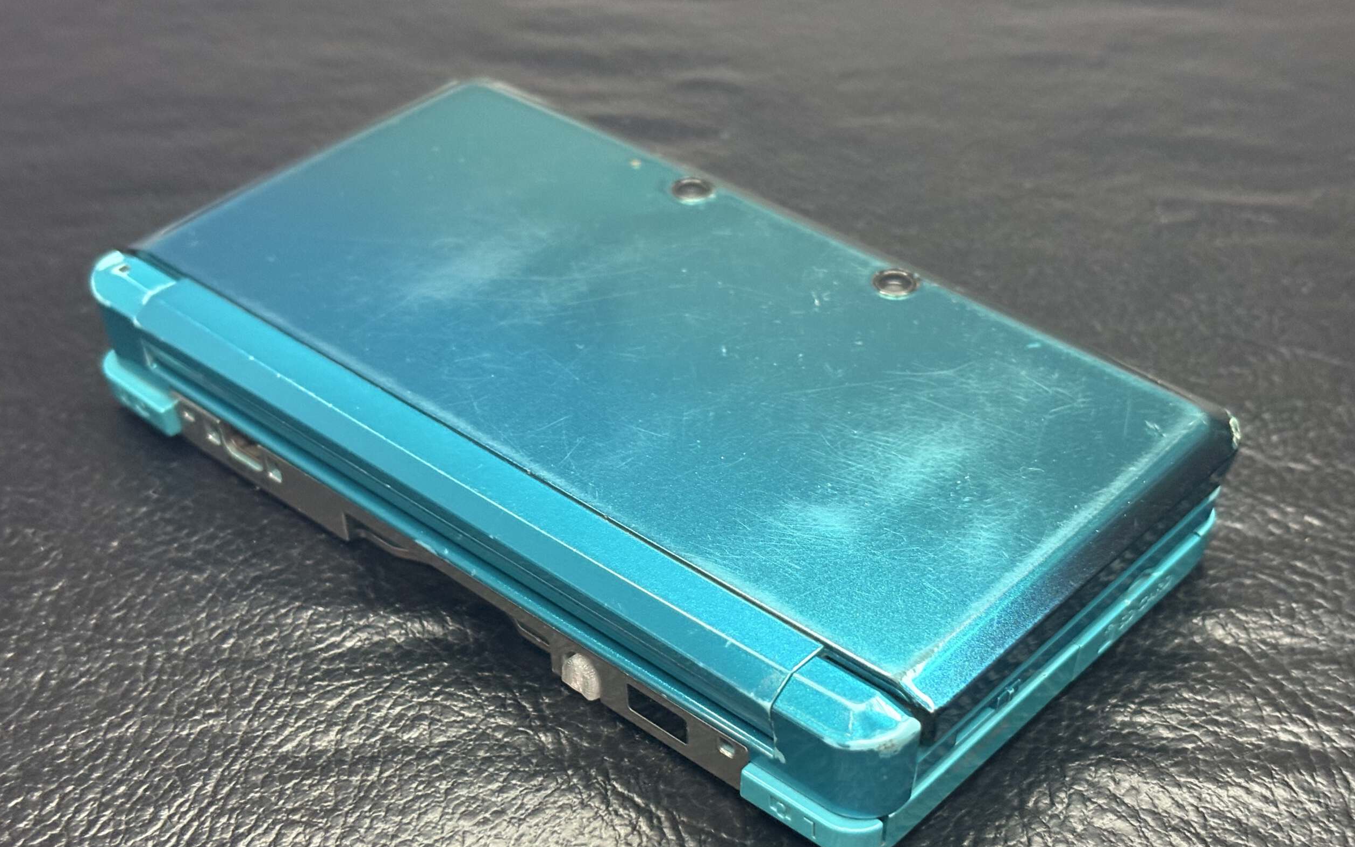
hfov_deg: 36.3
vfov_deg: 23.1
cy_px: 515
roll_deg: +1.6
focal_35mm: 56
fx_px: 2068
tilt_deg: -40.1
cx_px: 684
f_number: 1.6
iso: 250
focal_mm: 5.96
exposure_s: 1/40
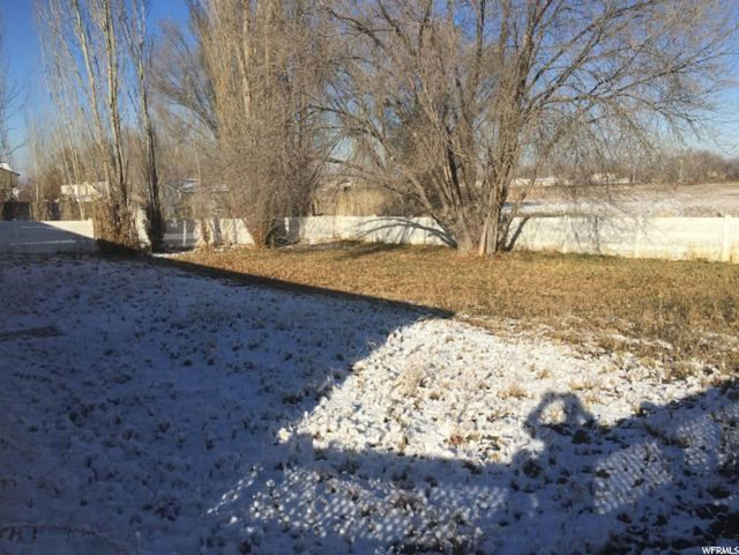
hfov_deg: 61.7
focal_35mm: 29
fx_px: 619
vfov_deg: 48.2
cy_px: 278
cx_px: 370
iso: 32
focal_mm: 4.15
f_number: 2.2
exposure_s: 1/3049
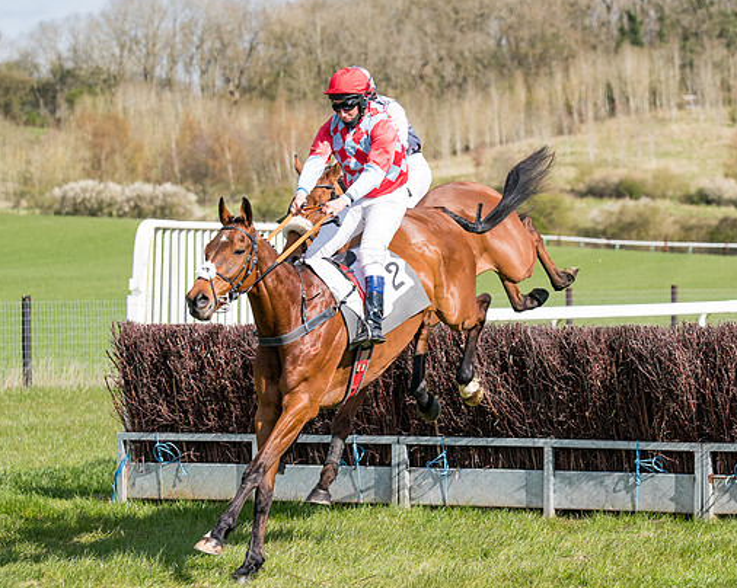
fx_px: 4098
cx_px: 522
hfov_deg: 10.3
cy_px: 260
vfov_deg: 8.2
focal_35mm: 188
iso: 400
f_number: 4.5
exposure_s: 1/2000
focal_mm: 118
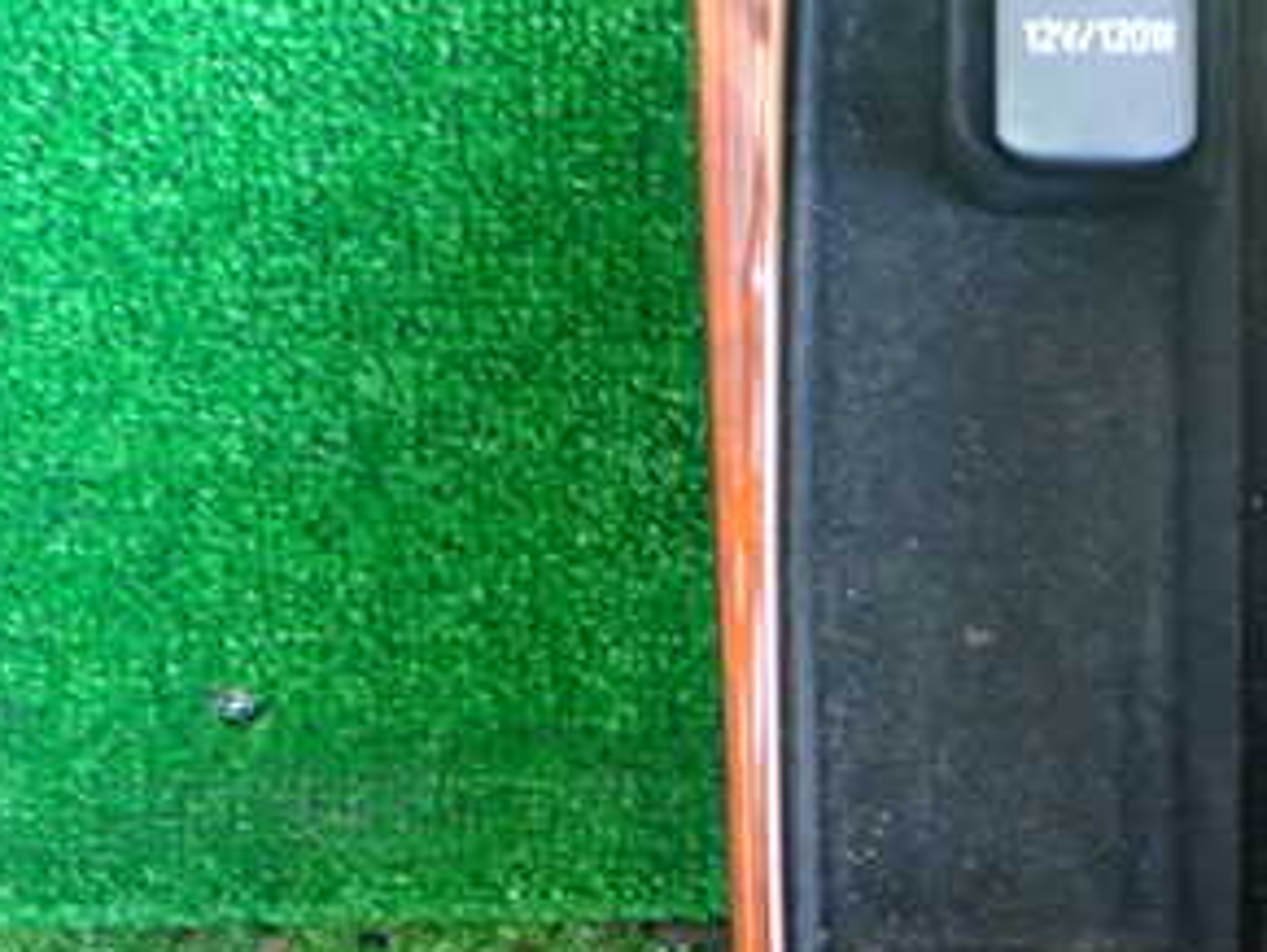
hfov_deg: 30.2
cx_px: 1075
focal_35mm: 62
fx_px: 2271
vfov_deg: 23.6
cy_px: 349
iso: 320
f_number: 2.3
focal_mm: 5.4
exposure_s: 1/30
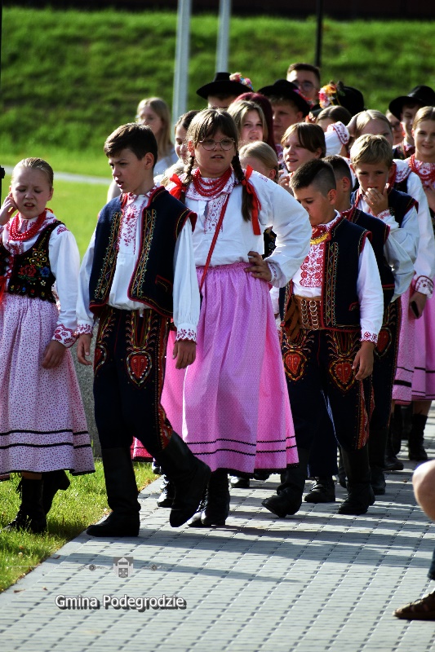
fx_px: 8159
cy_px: 326
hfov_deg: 3.1
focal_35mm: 450
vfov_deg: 4.6
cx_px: 218
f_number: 6.3
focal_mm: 300
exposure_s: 1/500
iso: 200
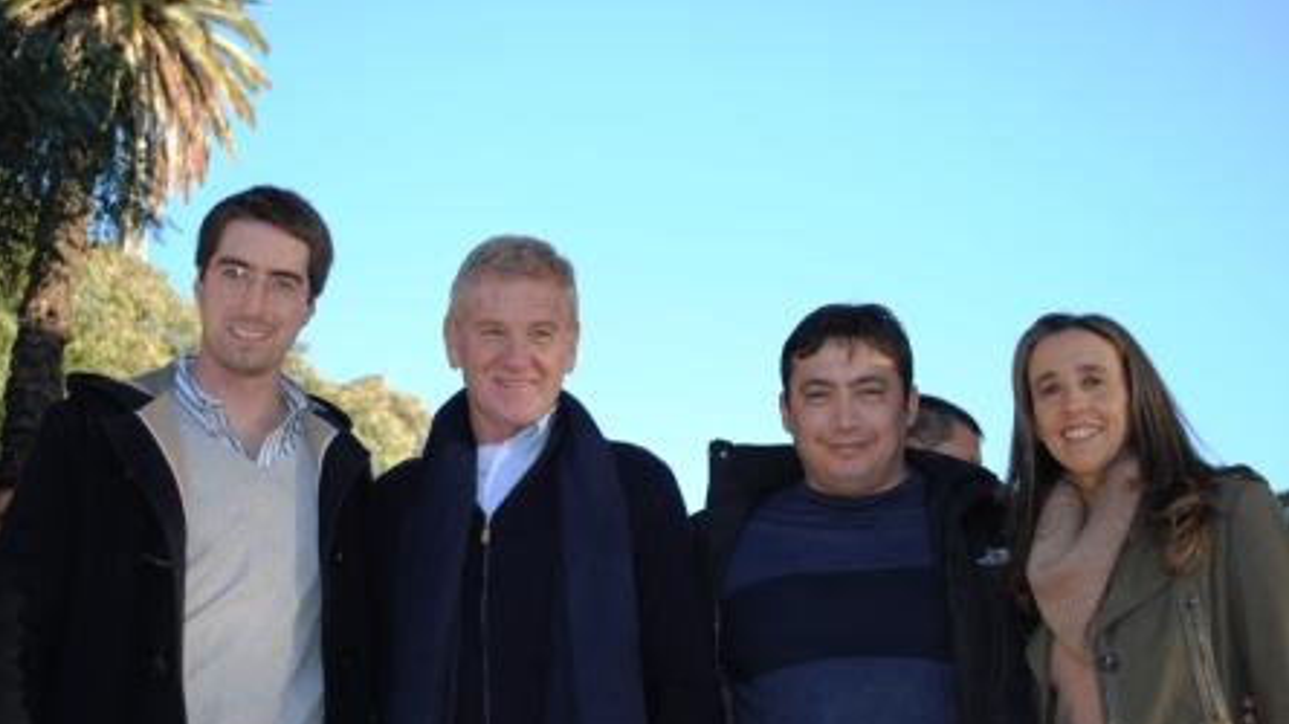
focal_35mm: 57
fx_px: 1948
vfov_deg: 21.1
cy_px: 385
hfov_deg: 36.6
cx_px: 643
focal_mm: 36
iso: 160
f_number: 5
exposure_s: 1/125
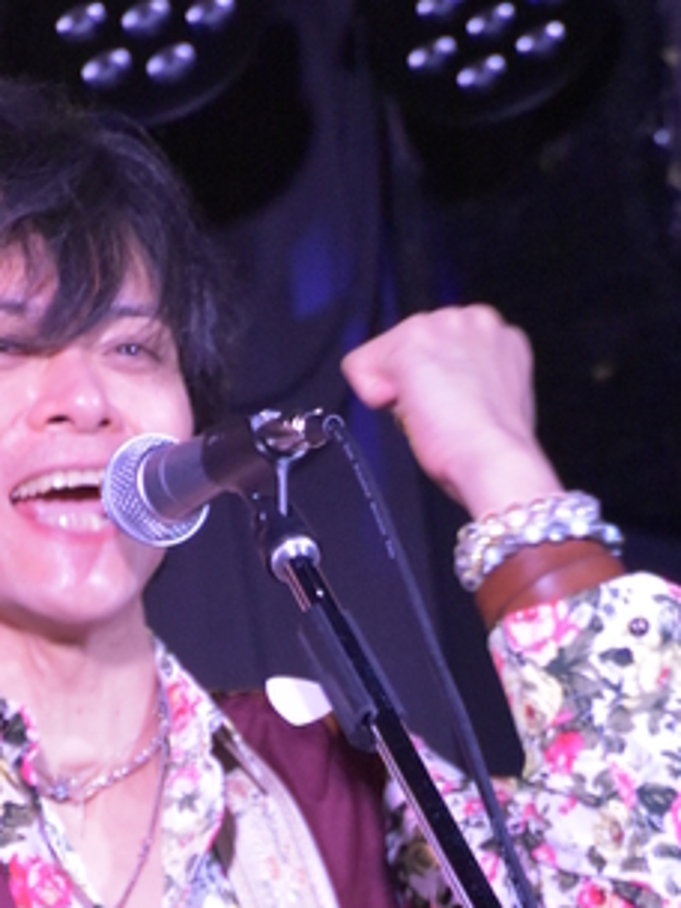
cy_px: 1102
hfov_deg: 5.0
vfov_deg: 6.6
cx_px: 336
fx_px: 7764
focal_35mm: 296
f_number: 5.3
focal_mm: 78
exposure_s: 1/60
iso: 4500
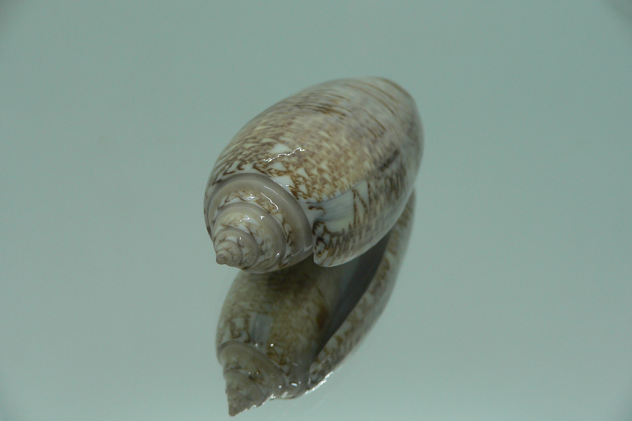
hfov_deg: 51.9
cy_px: 212
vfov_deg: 35.9
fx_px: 650
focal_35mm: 37
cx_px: 311
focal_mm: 4.6
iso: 80
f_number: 2.8
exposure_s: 1/60
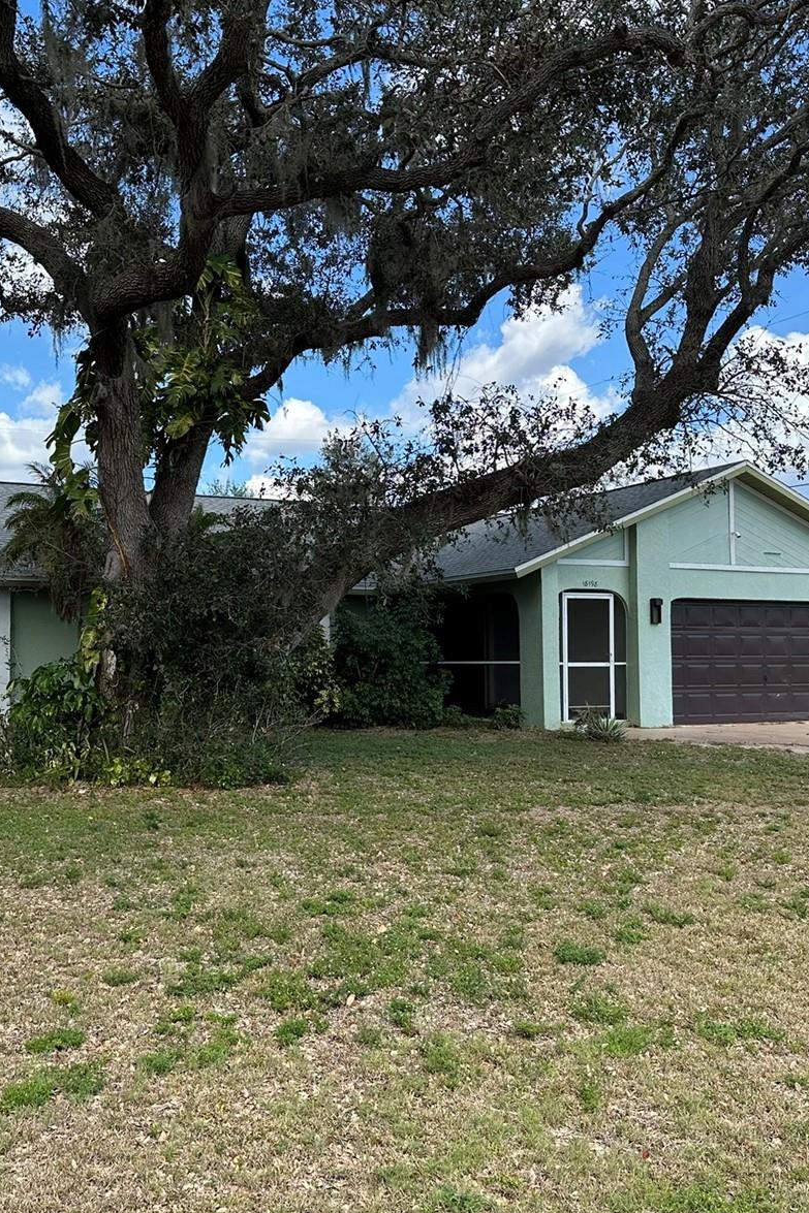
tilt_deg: +2.2
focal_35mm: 34
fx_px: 1146
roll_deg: +0.2
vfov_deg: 55.8
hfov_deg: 38.7
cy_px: 603
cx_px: 329
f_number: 1.78
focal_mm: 6.86
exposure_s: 1/2110
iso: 80
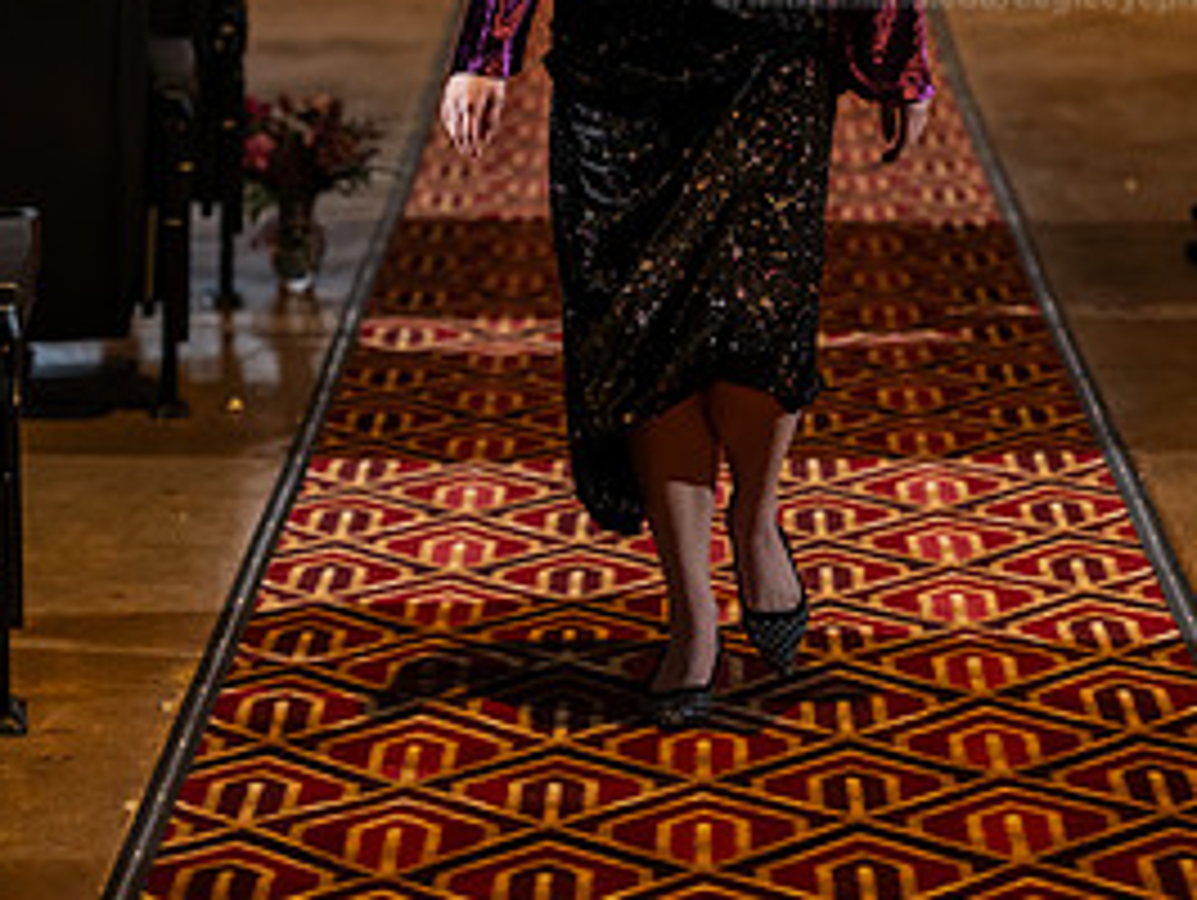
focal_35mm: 182
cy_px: 45
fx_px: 6299
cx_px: 612
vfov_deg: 8.1
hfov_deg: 10.9
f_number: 3.2
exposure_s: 1/250
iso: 2500
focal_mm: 112
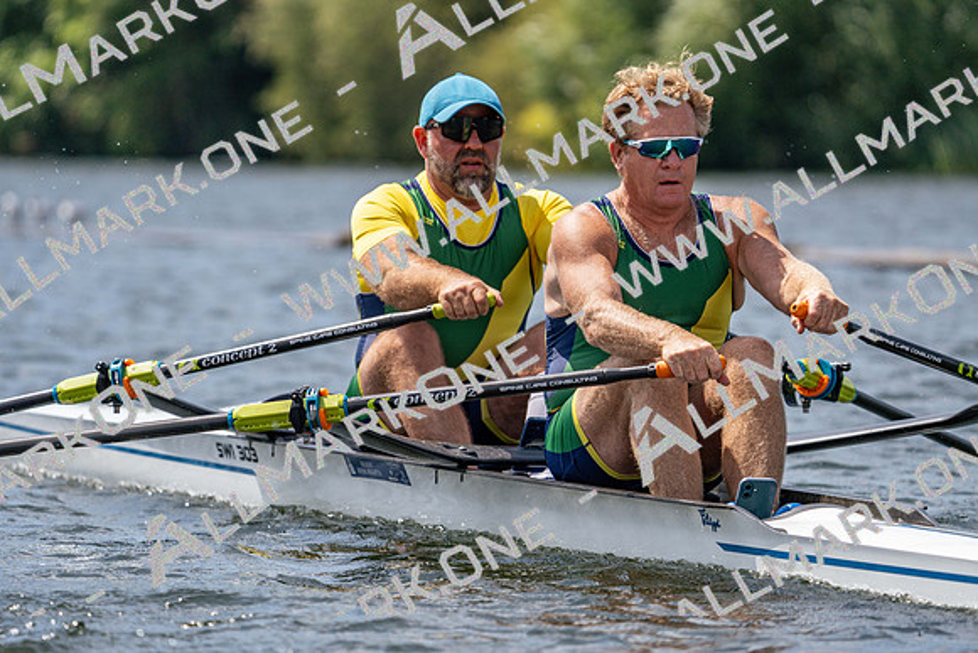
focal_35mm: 344
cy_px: 326
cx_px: 489
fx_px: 9347
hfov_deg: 6.0
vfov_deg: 4.0
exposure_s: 1/2000
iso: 320
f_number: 6.3
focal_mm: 344
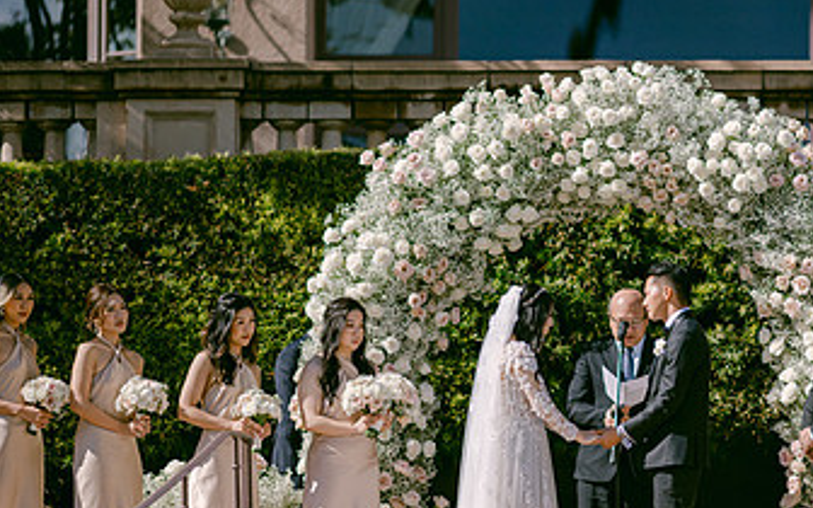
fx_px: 4121
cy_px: 287
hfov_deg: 11.2
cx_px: 641
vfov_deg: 7.1
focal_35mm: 186
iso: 200
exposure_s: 1/20000
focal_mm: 105
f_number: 1.4
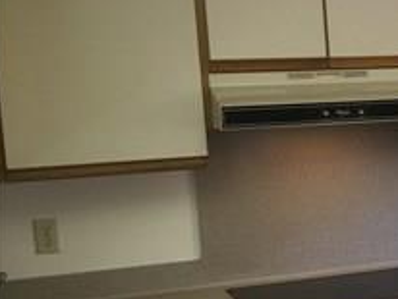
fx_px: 1036
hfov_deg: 18.9
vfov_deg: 16.4
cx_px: 611
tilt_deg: -6.8
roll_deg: +1.0
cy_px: 195
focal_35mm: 90
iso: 50
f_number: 2.2
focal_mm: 4.15
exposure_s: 1/30
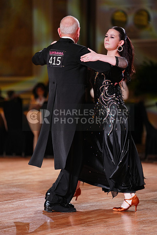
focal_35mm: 165
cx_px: 78
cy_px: 118
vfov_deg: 12.4
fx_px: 1079
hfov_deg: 8.3
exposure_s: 1/400
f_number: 2.8
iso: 1600
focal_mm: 165
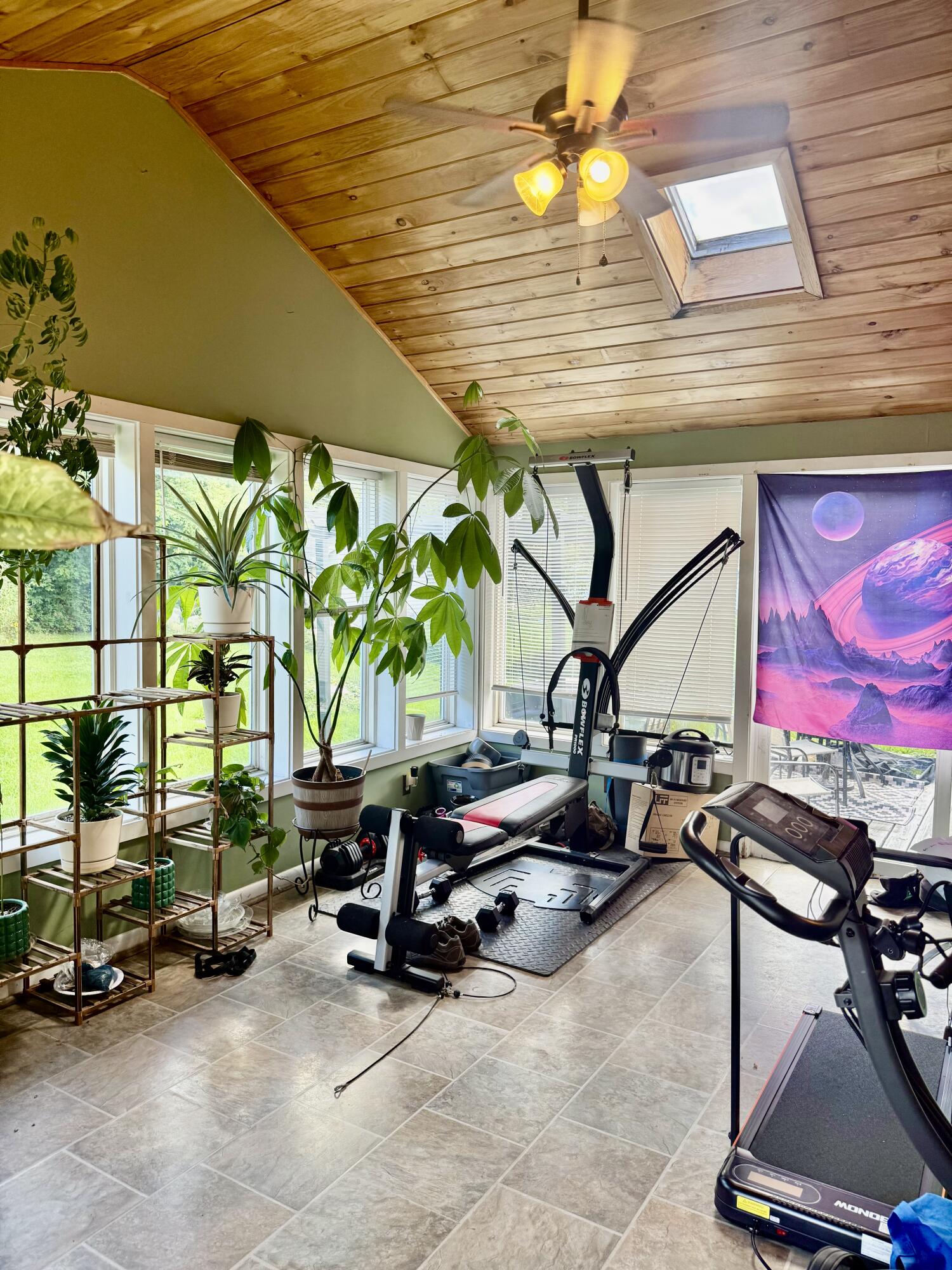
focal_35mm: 24
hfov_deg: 56.8
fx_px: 880
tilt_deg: -3.6
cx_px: 476
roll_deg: -1.4
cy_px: 635
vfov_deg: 71.6
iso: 80
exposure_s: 1/120
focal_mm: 6.76
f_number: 1.78
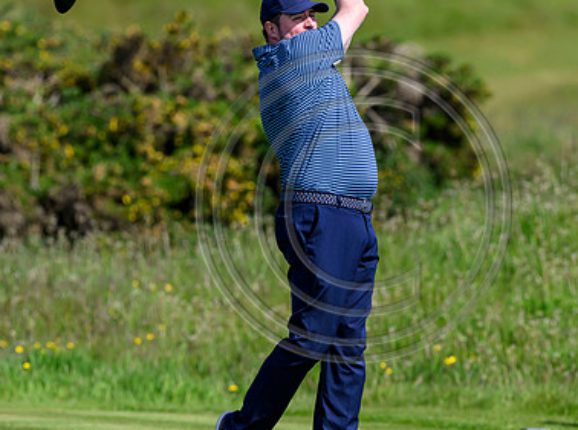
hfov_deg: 2.6
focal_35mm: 755
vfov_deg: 2.0
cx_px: 347
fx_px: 12567
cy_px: 158
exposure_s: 1/5000
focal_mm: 400
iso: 500
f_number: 4.5
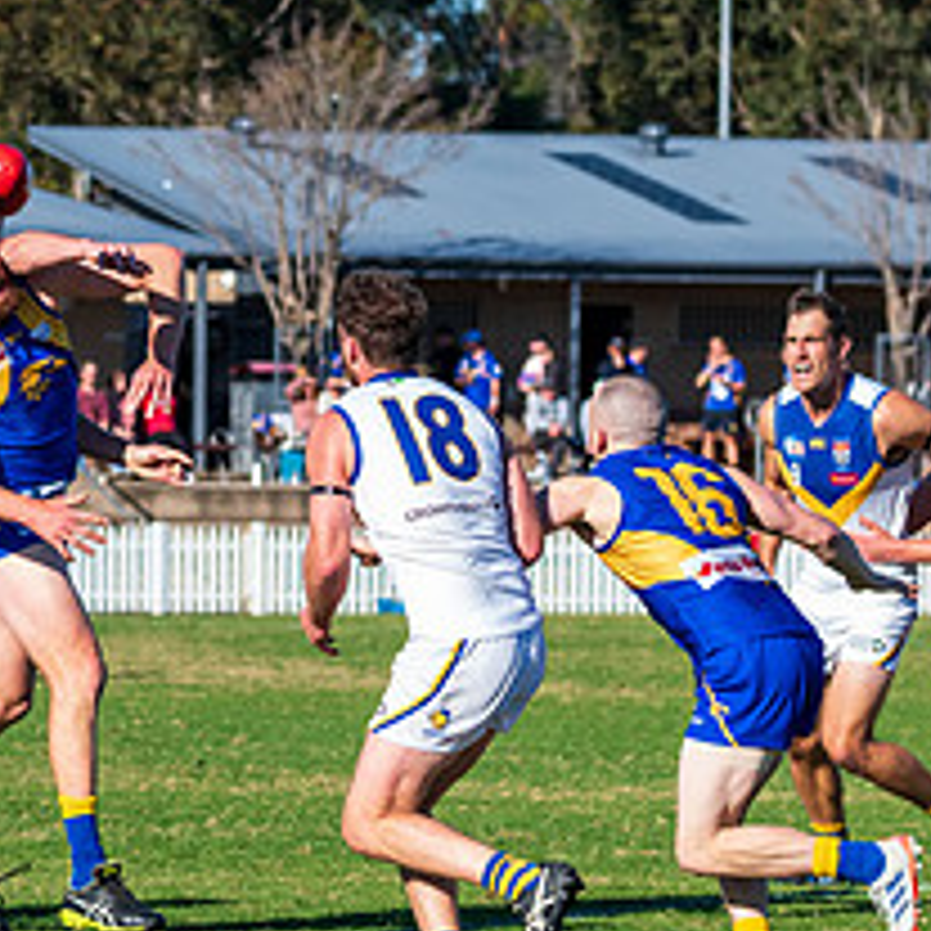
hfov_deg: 4.5
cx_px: 167
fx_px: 11837
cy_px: 449
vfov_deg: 4.5
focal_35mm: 389
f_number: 8
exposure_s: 1/2000
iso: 800
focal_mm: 150
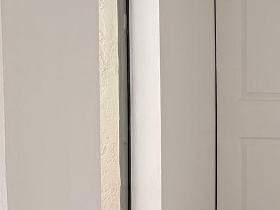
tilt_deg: -5.6
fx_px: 656
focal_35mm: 81
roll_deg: -1.0
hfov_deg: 20.9
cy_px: 113
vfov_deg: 18.2
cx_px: 403
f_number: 1.78
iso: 160
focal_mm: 6.76
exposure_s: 1/60
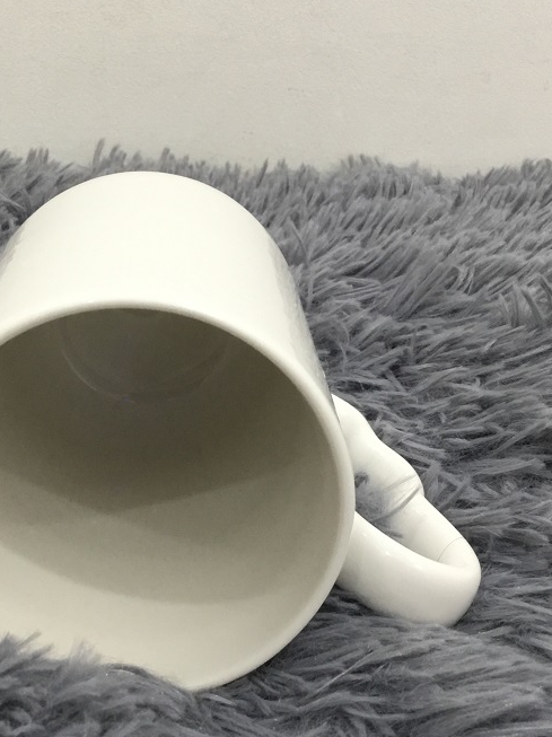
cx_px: 177
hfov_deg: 25.5
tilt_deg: -22.6
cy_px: 366
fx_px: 1213
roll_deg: +1.0
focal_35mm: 57
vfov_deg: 33.8
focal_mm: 3.3
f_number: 2.4
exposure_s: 1/33
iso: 125
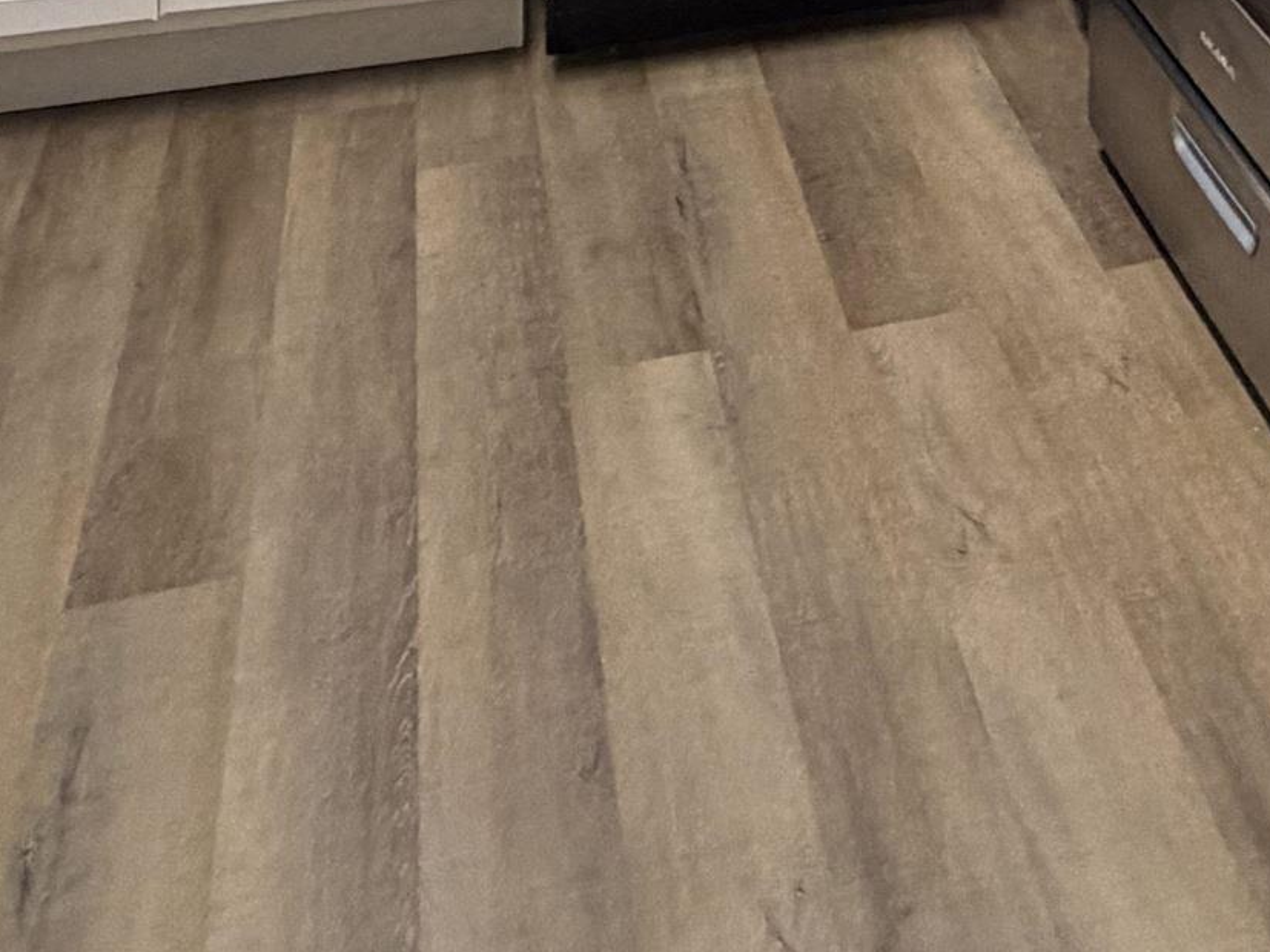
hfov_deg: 35.9
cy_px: -805
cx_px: 972
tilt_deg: -4.0
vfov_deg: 19.8
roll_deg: -0.4
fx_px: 1908
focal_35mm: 52
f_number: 2.2
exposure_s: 1/120
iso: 320
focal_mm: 2.22
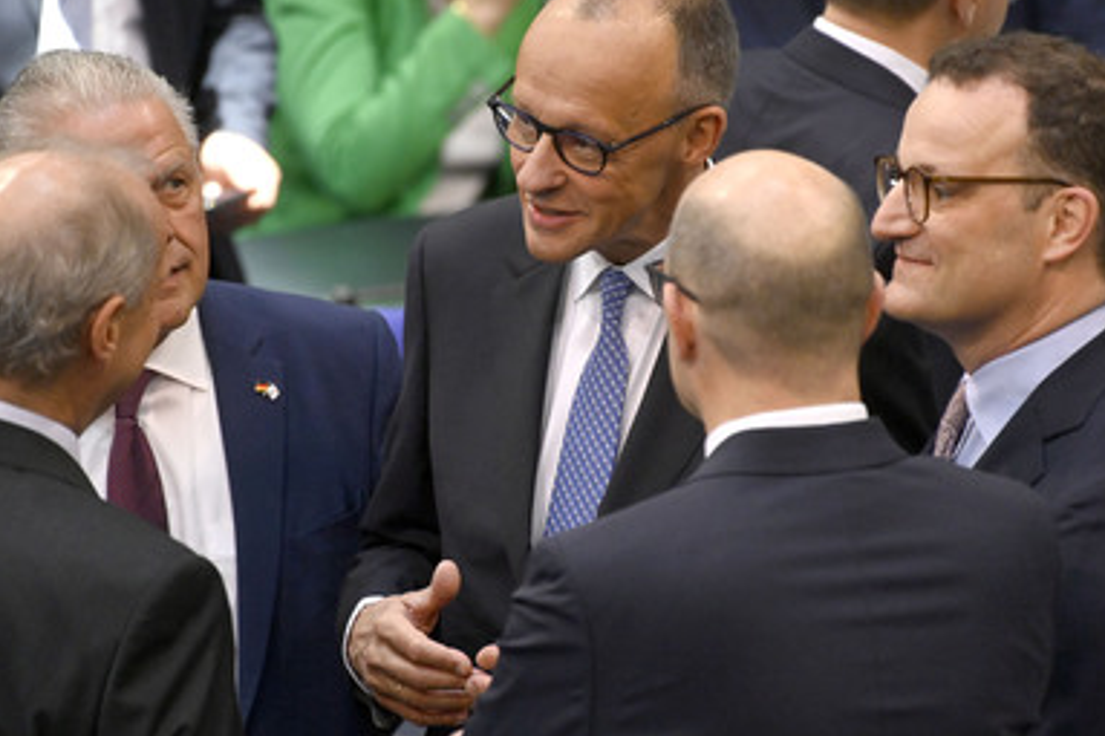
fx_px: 18070
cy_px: 364
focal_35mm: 589
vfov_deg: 2.3
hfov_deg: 3.5
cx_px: 570
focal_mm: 500
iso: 8000
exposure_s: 1/500
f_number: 5.6
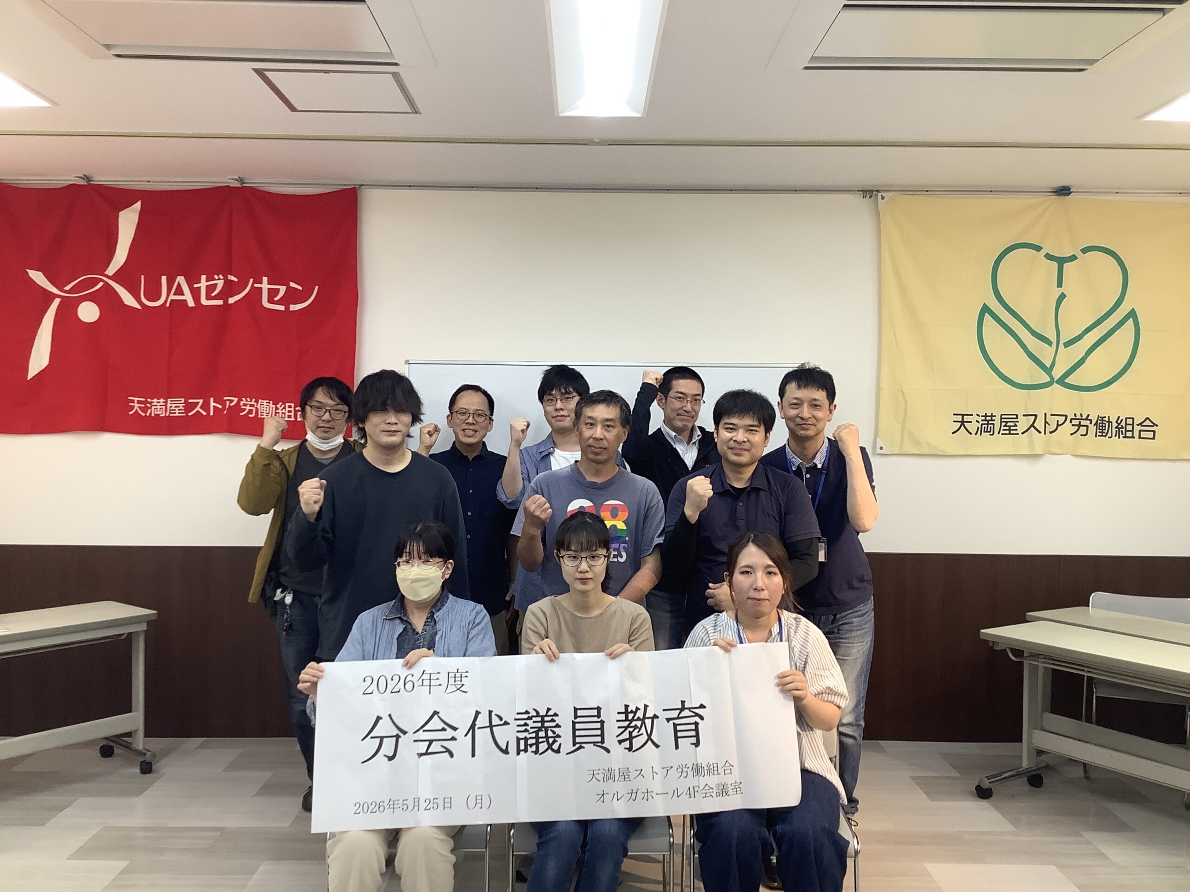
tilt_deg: -2.2
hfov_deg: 58.4
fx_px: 1066
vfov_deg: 45.4
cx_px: 595
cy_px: 446
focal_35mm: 31
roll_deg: -0.1
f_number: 2.4
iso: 50
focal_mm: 3.3
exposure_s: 1/50
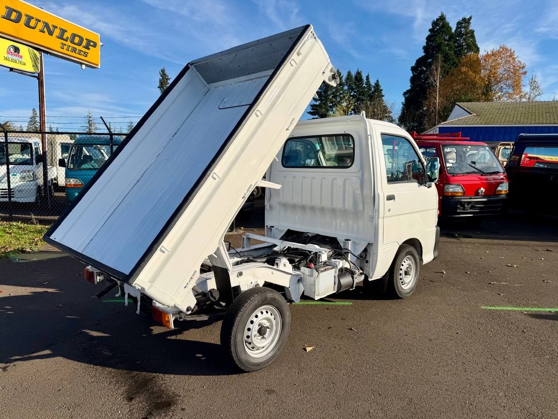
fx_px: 387
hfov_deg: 71.6
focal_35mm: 24
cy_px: 210
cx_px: 279
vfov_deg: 56.8
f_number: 1.78
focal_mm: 6.76
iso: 80
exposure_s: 1/7353
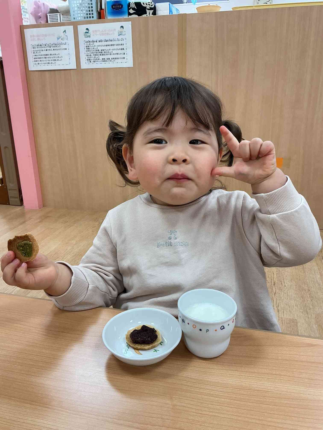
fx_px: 361
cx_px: 162
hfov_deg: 48.2
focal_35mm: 29
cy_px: 215
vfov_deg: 61.7
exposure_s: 1/100
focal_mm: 3
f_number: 1.8
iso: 32
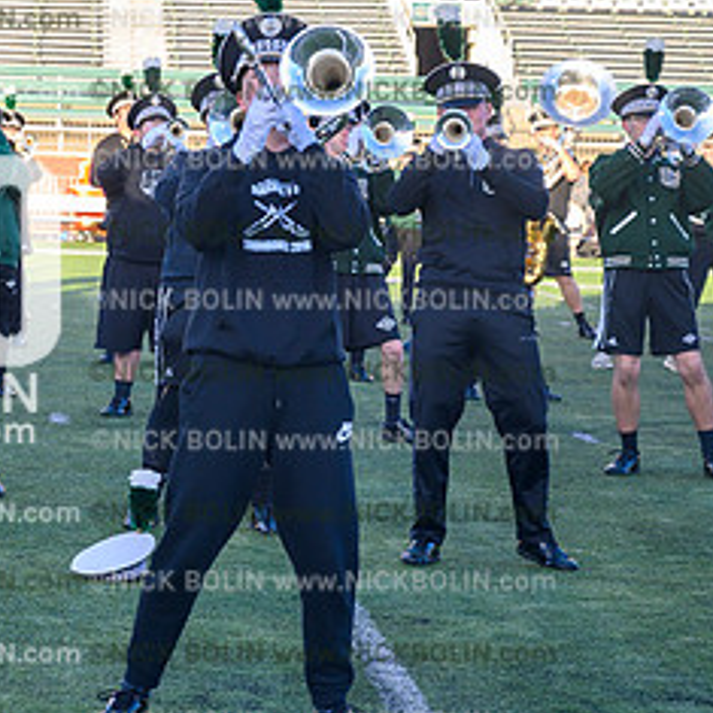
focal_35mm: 132
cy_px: 300
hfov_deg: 12.9
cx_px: -155
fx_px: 3076
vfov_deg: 13.2
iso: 250
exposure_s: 1/250
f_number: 5
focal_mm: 63
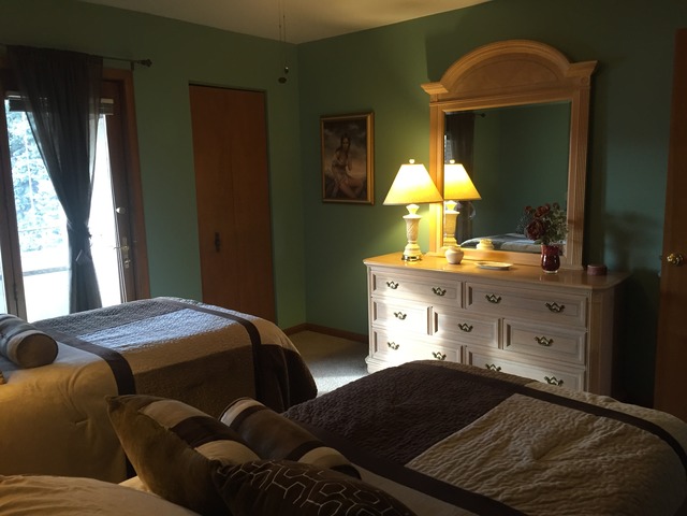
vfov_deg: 48.2
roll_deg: +0.7
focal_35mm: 29
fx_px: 576
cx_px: 344
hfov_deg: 61.7
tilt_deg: -9.6
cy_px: 258
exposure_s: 1/30
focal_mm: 4.15
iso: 125
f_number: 2.2
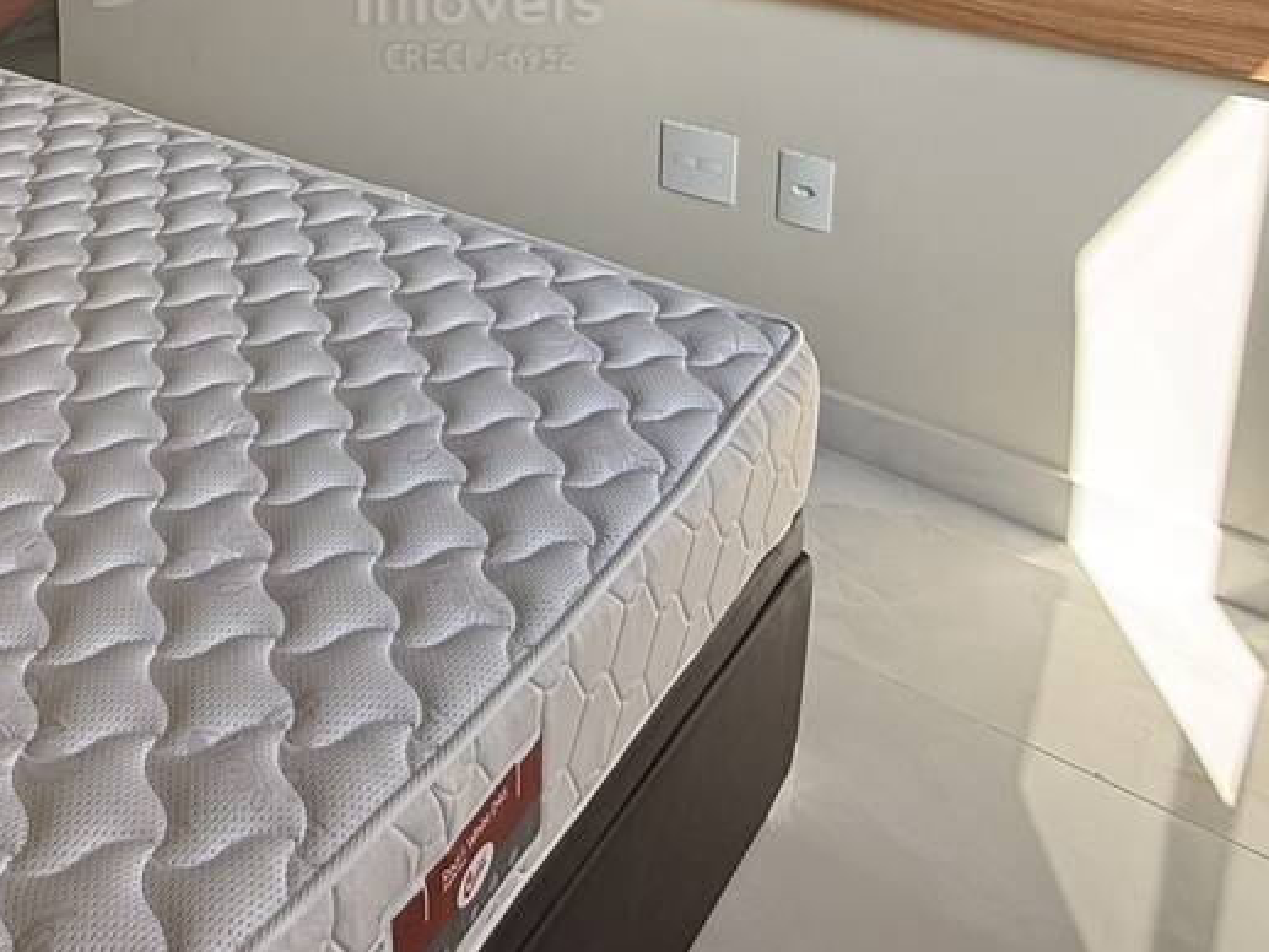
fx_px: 1430
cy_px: -110
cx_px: 172
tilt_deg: -11.9
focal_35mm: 39
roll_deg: +1.1
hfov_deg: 44.3
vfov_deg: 32.2
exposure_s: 1/99
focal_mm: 2.22
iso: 50
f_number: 2.2
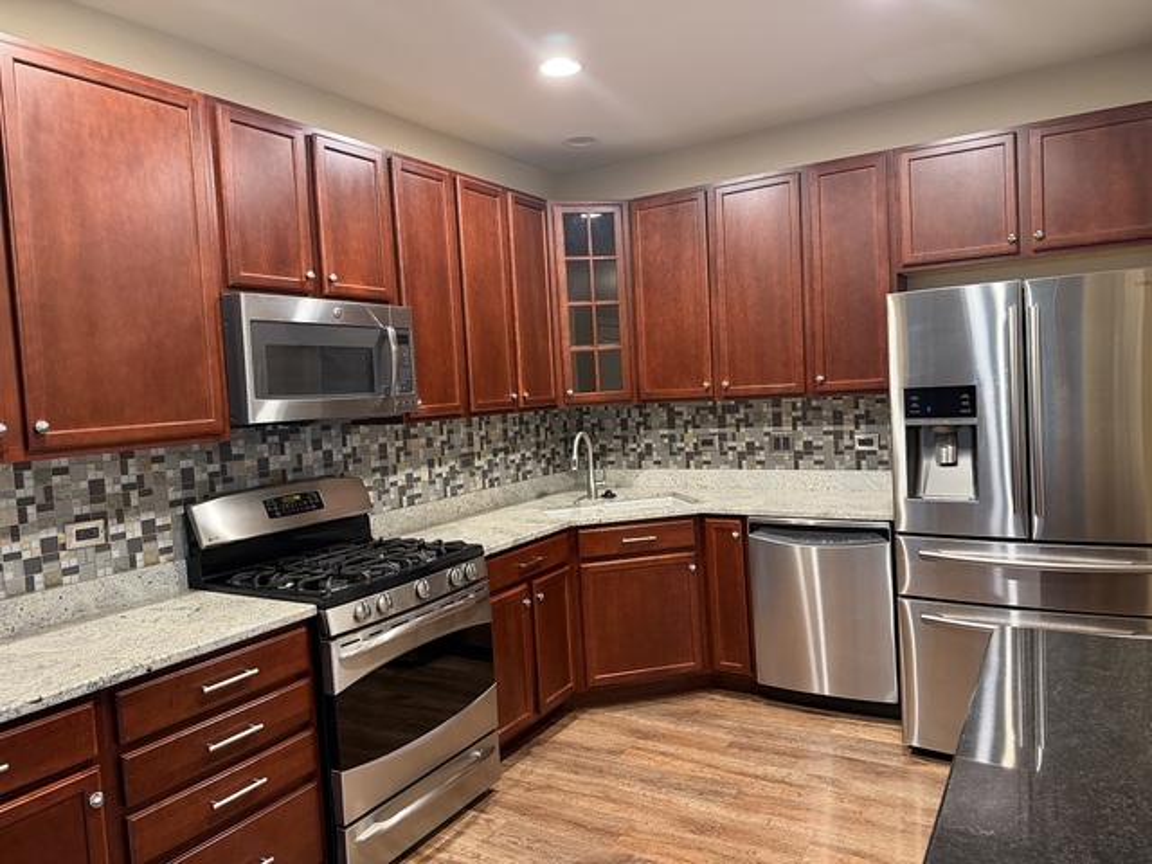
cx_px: 576
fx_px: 799
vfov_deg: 56.8
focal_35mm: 24
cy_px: 432
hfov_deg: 71.6
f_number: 1.78
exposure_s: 1/60
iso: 400
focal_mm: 6.76
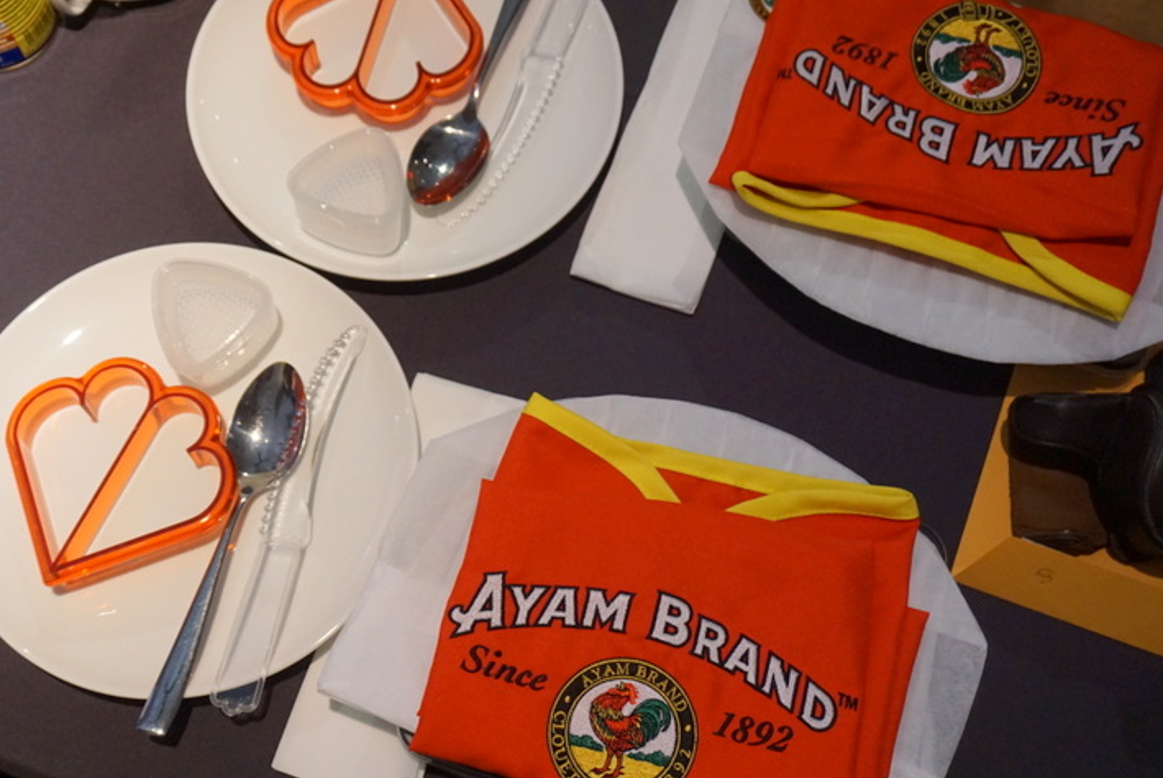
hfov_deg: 44.4
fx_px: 1423
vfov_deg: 30.5
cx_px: 512
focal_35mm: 44
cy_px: 437
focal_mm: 26
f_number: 4.5
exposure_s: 1/160
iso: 2000
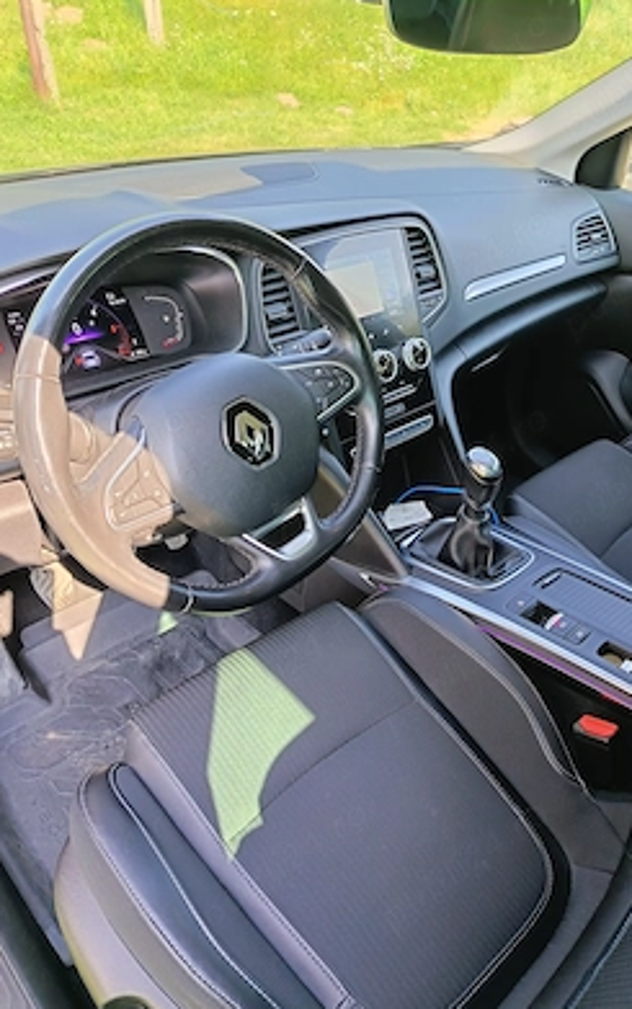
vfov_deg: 70.4
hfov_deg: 47.4
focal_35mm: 26
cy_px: 514
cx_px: 374
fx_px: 715
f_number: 1.75
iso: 396
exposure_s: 1/100
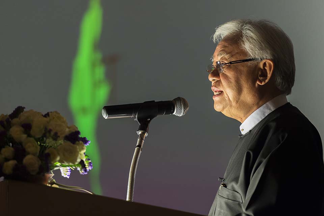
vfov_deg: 6.9
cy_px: 108
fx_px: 1799
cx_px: 162
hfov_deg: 10.3
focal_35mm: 200
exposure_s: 1/100
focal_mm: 200
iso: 2500
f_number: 2.8
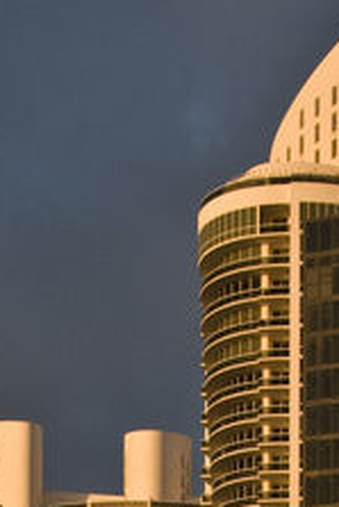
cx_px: 192
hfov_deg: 7.1
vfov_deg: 10.2
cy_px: 800
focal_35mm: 193
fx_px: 2722
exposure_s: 1/320
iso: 200
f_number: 6.3
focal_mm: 32
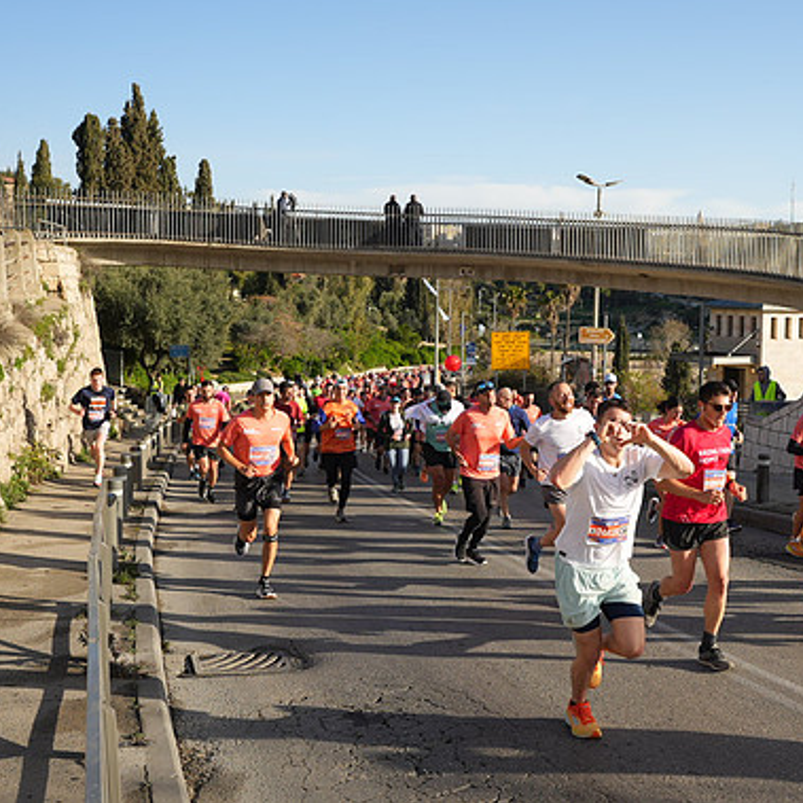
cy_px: 395
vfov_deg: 42.8
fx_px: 1024
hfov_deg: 41.8
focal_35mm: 39
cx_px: 581
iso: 160
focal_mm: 20
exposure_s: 1/1000
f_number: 4
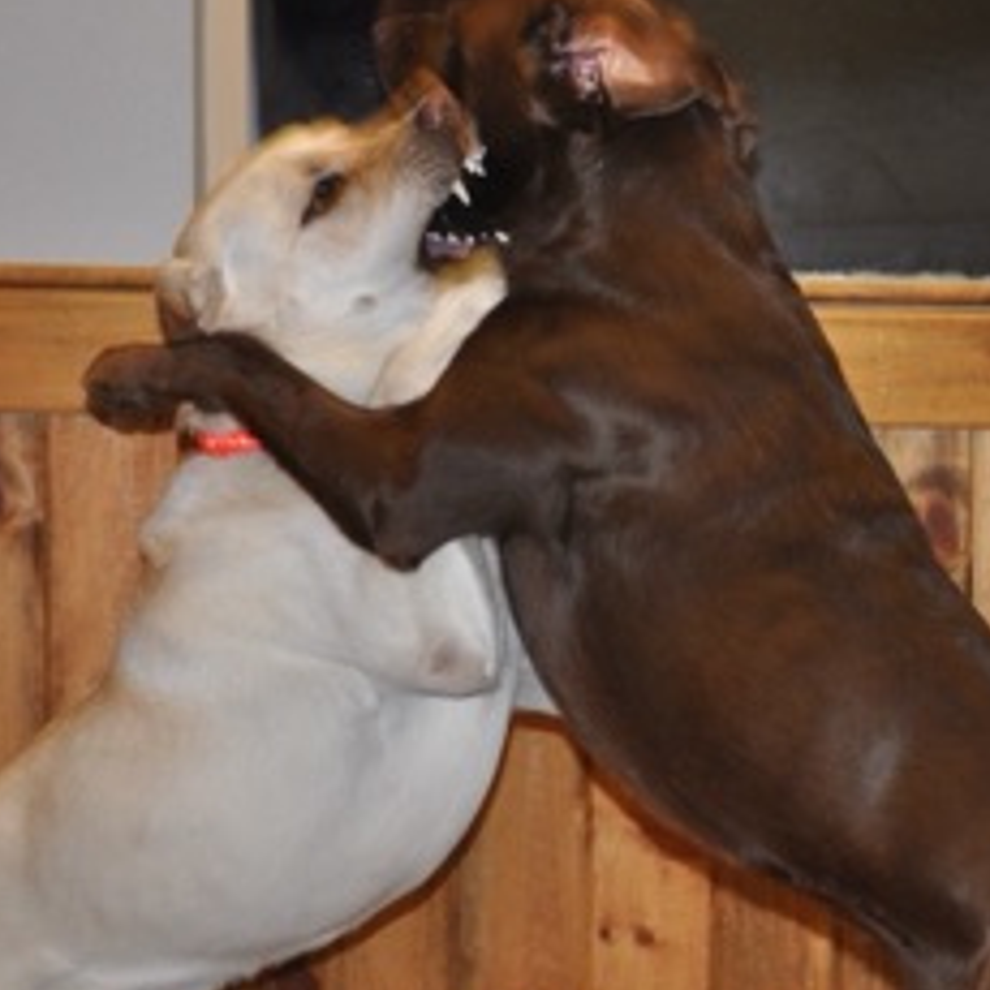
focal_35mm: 85
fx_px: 2750
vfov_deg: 20.4
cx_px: 861
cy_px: 566
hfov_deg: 20.1
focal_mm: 32
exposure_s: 1/60
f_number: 4.2
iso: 800
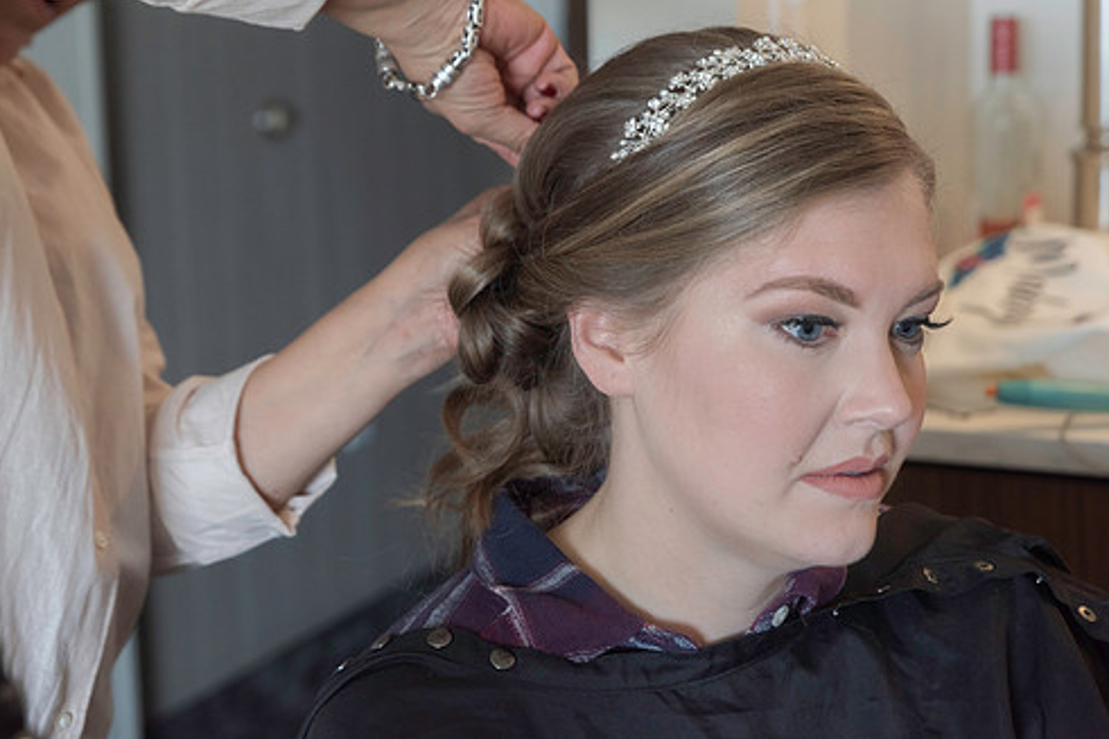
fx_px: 2402
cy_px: 304
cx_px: 461
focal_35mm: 78
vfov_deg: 17.5
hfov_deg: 26.0
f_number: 4.5
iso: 640
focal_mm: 66
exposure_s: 1/200
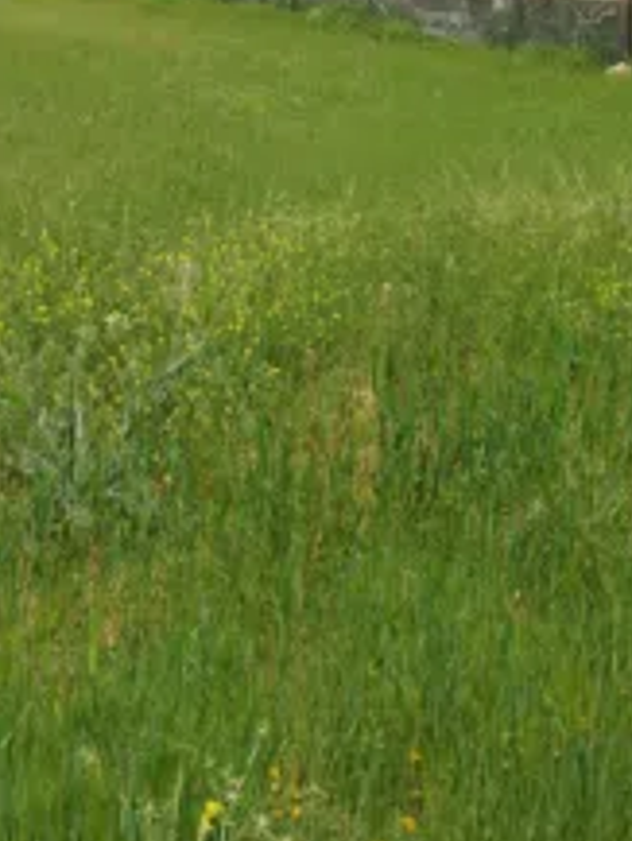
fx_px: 1435
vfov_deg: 30.5
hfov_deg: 24.8
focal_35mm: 59
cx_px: 368
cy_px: 14
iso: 100
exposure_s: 1/1172
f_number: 1.75
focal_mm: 5.25
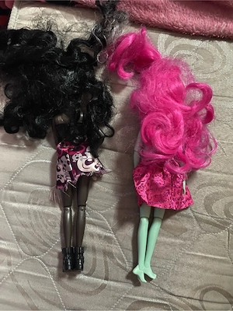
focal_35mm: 26
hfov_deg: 53.1
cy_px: 156
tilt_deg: -77.1
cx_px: 116
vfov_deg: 67.3
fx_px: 233
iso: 500
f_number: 1.8
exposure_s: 1/12
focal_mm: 4.25
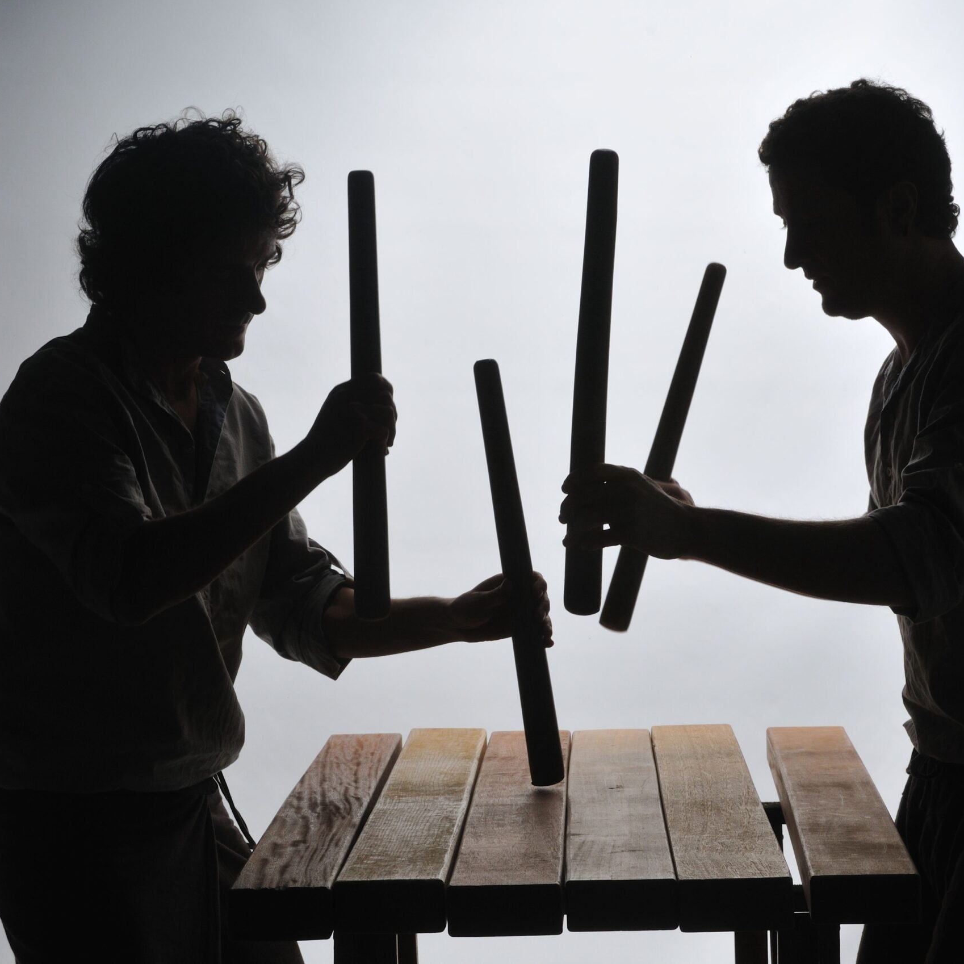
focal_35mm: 96
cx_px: 593
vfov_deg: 18.1
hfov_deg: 18.1
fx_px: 3025
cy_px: 482
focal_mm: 50
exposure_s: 1/250
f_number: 14
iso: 200
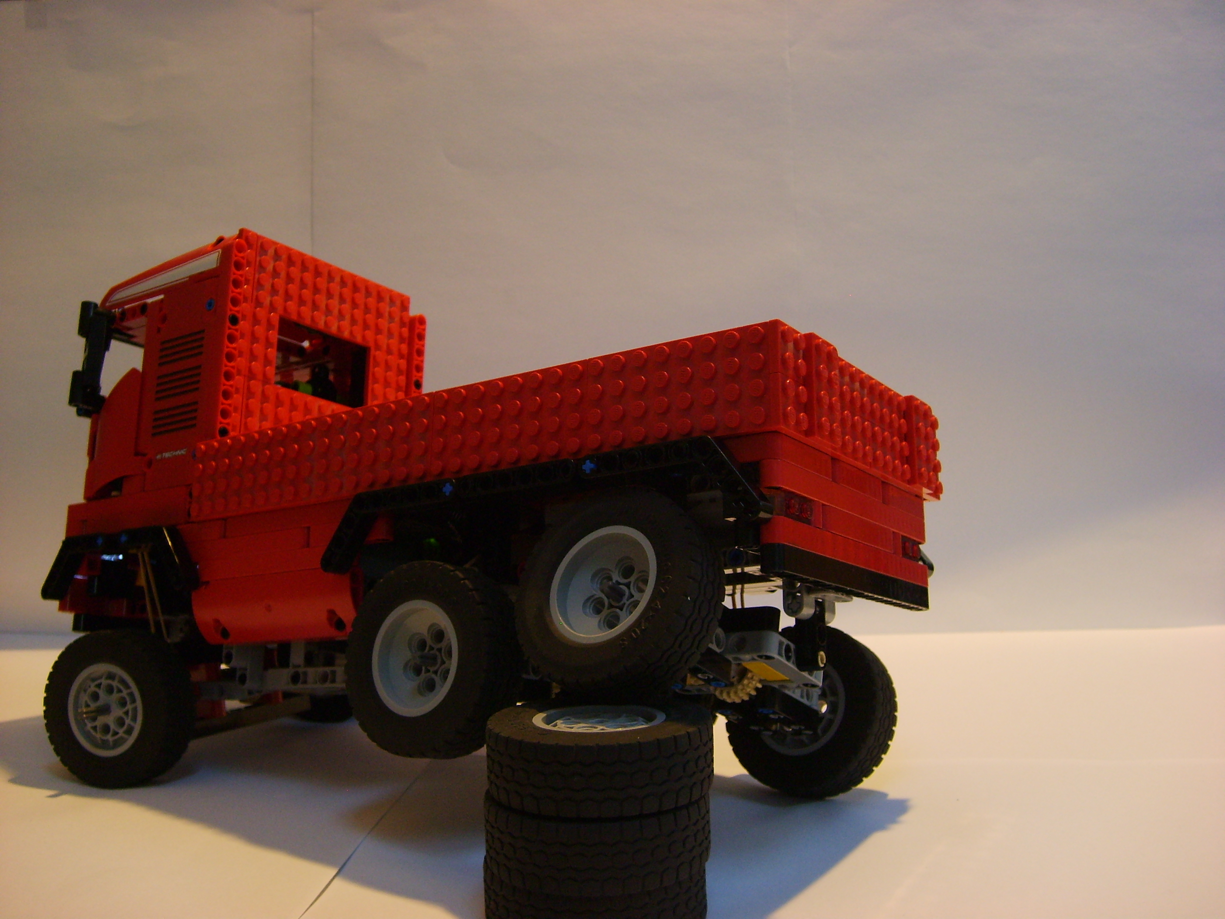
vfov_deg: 40.7
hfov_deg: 52.6
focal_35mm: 35
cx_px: 612
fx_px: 1239
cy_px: 460
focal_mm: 5.8
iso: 139
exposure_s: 1/6
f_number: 2.8
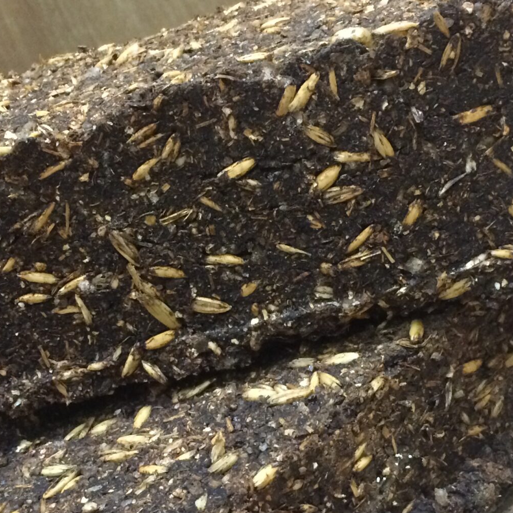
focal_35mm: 65
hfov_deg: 26.5
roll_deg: +22.8
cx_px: 254
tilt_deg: -31.4
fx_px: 1090
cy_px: 381
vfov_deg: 26.2
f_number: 2.2
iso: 320
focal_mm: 4.15
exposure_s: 1/33
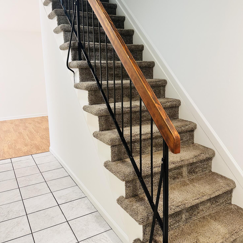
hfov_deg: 55.6
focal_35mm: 29
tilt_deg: -7.3
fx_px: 230
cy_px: 110
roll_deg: +1.2
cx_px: 124
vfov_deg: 55.5
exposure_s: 1/60
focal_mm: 6.86
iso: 200
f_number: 1.78
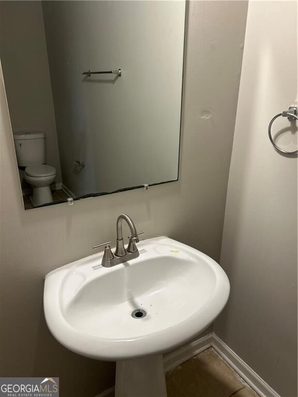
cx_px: 149
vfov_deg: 67.3
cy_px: 198
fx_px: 298
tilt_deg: -22.1
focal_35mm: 26
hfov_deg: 53.1
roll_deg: -0.1
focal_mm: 5.7
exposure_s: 1/60
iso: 125
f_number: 1.5
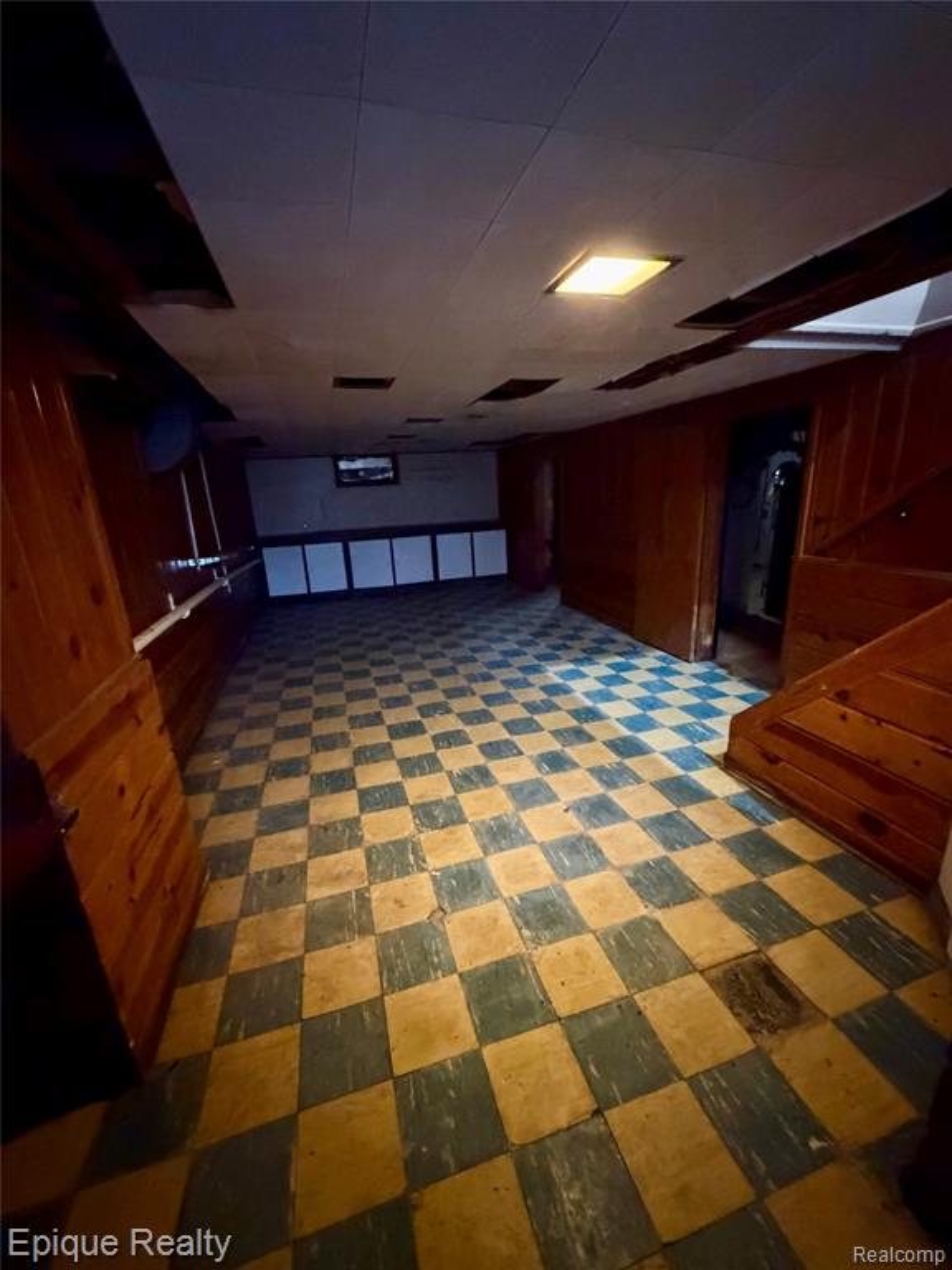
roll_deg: +3.5
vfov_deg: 102.1
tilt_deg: -16.8
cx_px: 476
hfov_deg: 85.7
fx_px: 513
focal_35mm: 14
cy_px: 635
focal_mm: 2.22
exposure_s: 1/30
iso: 2000
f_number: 2.2
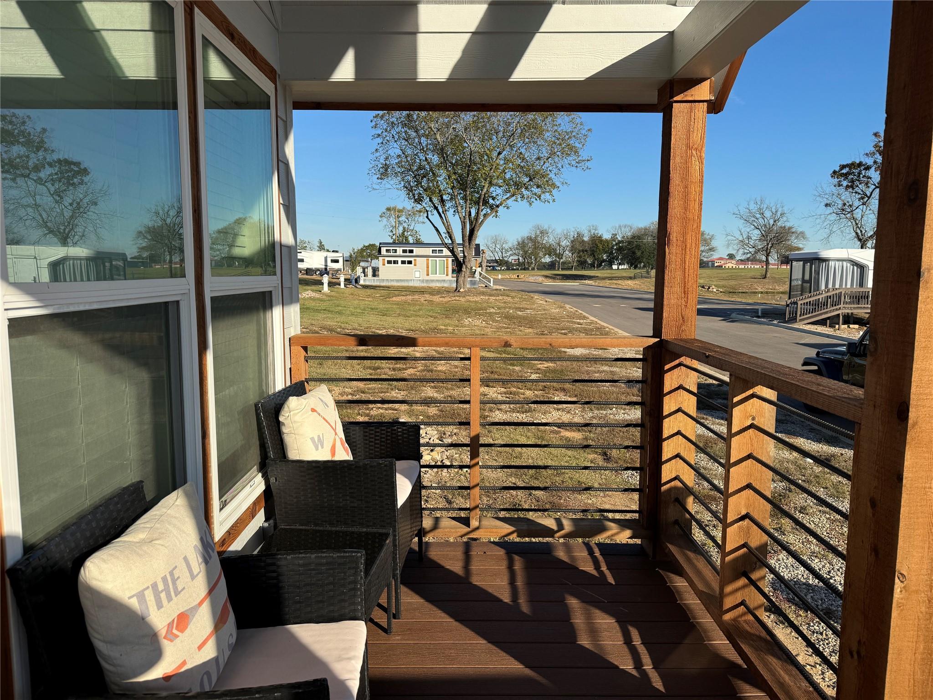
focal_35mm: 24
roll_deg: -0.9
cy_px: 350
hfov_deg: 71.6
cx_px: 466
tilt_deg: -7.1
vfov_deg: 56.8
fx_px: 647
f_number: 1.78
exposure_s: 1/4049
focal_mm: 6.76
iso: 80
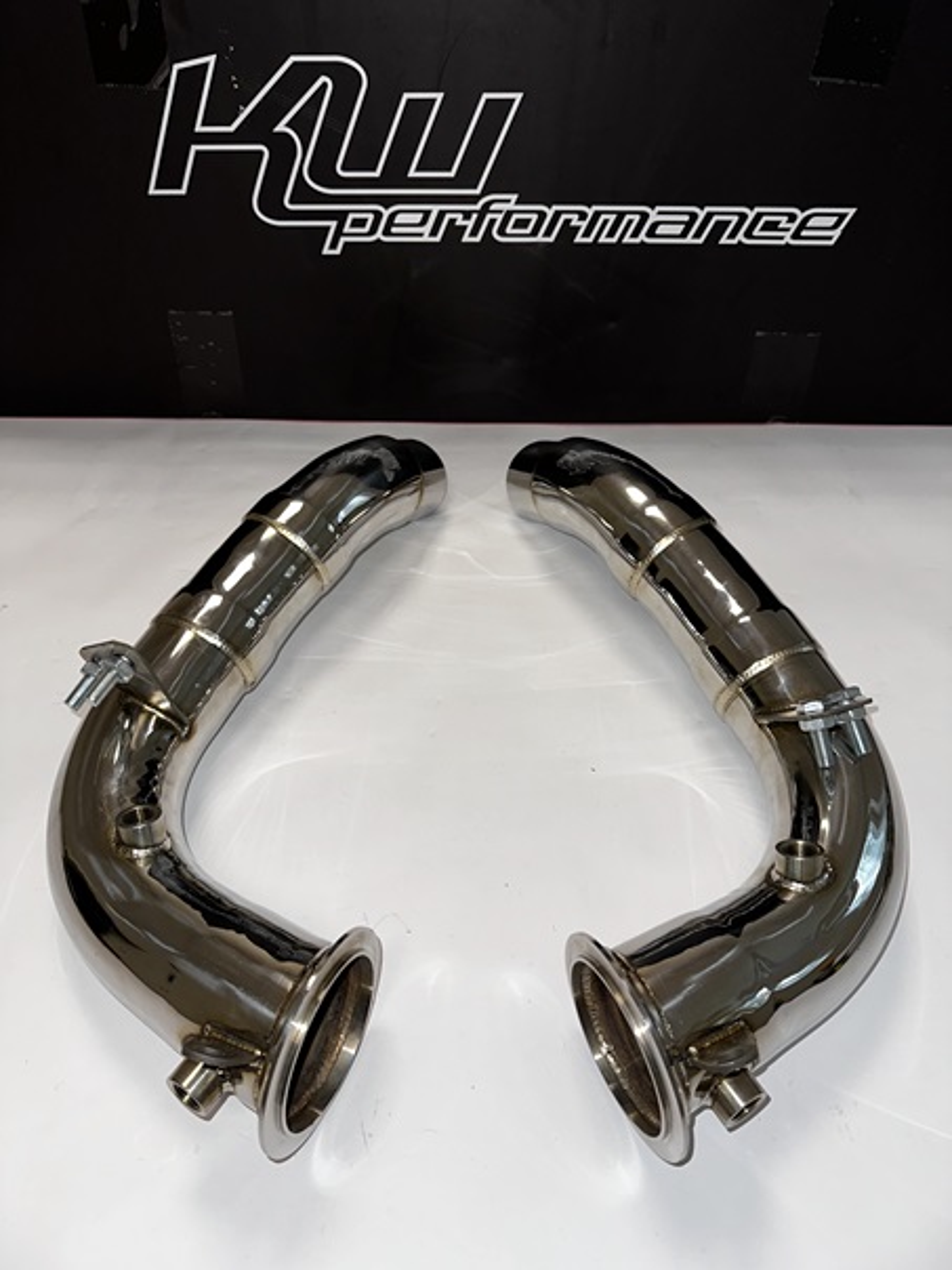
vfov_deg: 71.6
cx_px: 476
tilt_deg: -43.4
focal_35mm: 24
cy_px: 635
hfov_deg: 56.8
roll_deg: +0.2
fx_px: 880
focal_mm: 6.86
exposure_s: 1/116
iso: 50
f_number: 1.78
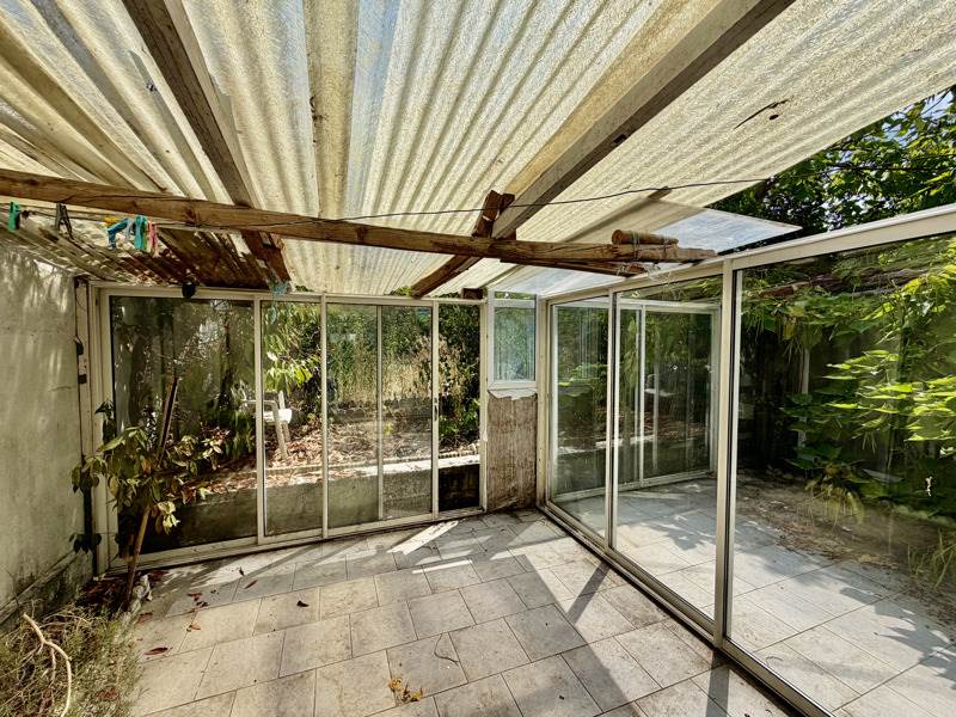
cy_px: 358
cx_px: 478
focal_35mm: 14
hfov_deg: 102.1
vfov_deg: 85.7
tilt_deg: -2.8
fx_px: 387
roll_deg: -0.2
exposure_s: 1/888
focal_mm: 2.22
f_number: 2.2
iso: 20
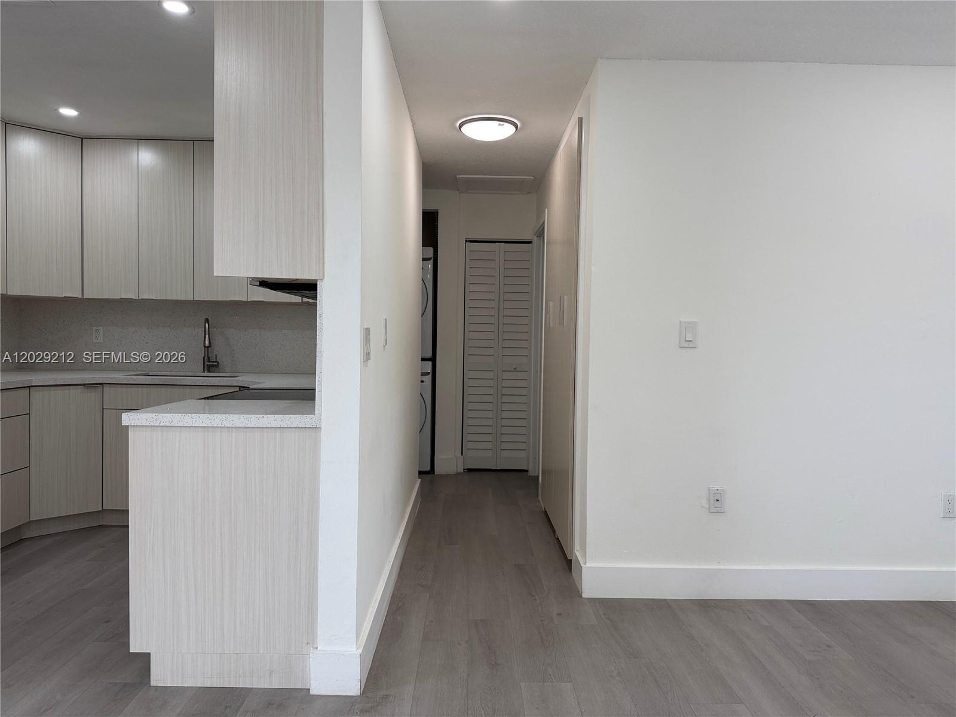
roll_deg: -0.5
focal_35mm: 24
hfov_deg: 71.6
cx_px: 478
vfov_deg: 56.8
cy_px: 358
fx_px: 663
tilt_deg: -2.3
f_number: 1.78
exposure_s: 1/240
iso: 80
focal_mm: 6.76
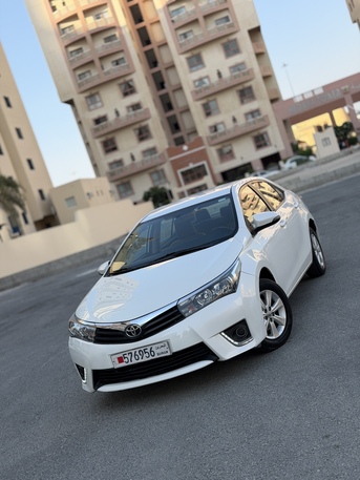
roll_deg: +18.8
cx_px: 180
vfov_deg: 39.6
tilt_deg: -3.7
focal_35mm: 48
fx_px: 665
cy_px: 240
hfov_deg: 30.3
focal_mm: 6.76
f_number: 1.78
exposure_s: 1/1838
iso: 64
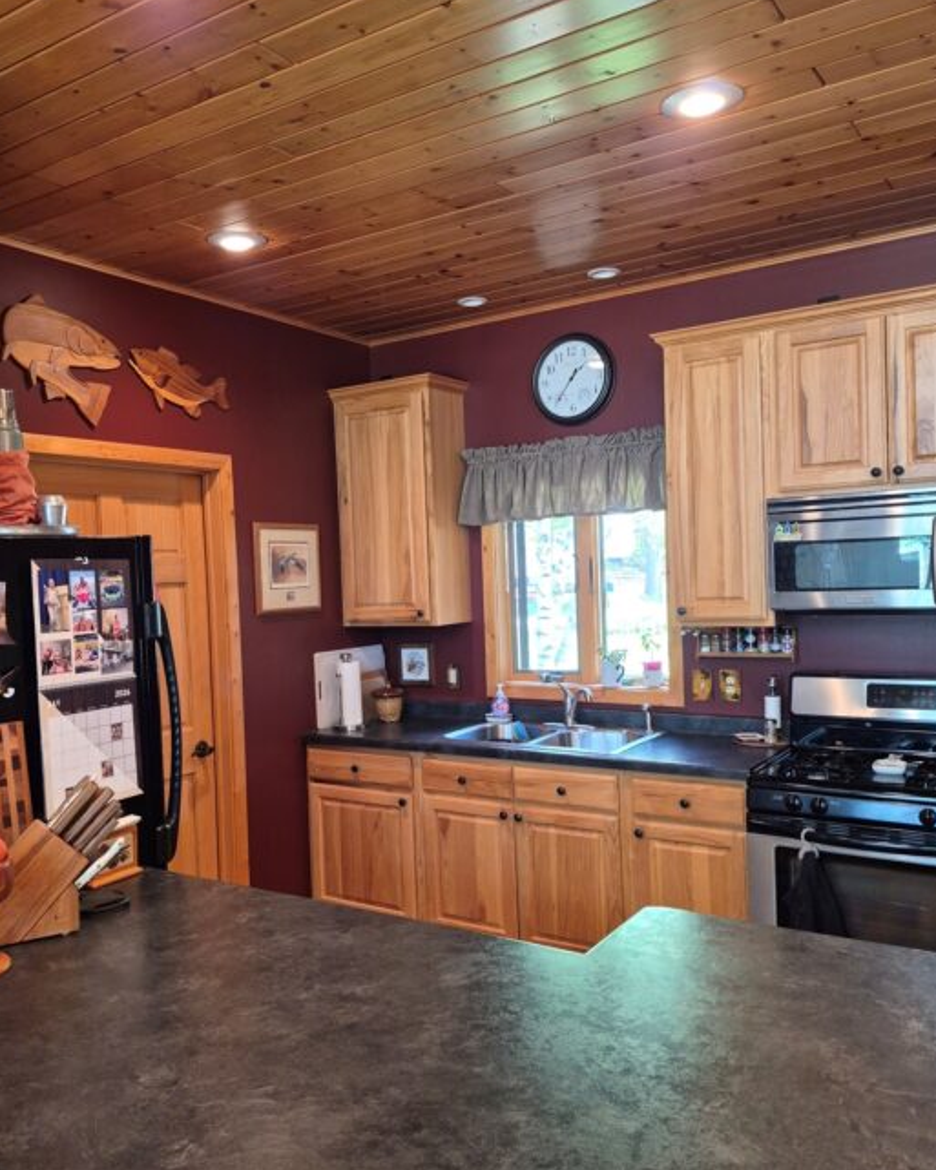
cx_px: 416
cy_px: 593
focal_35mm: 28
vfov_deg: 62.2
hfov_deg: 51.4
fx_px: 969
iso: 400
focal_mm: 5.4
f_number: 1.8
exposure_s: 1/120
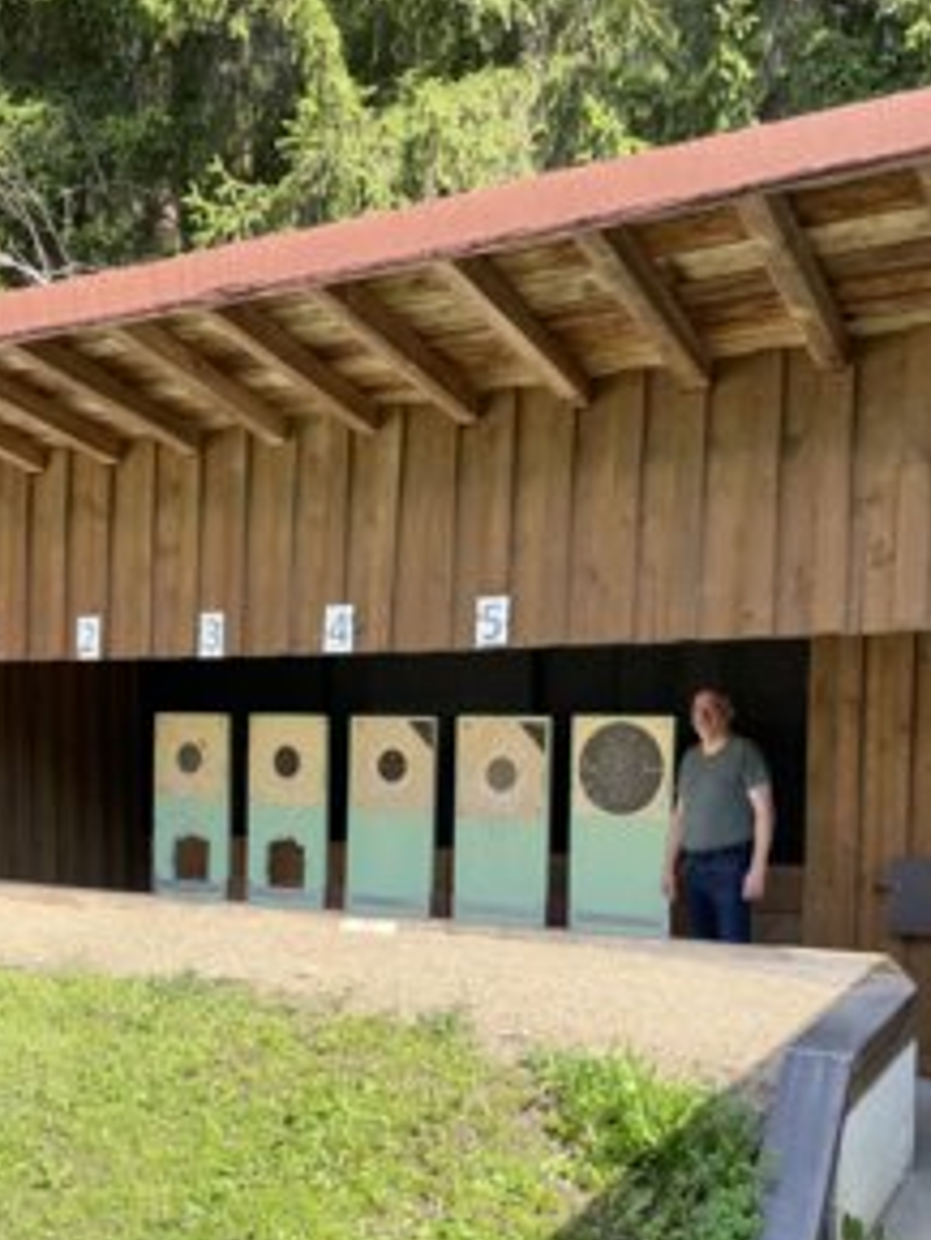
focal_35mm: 36
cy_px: 841
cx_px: 481
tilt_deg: -5.3
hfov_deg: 39.7
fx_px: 1290
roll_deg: -0.7
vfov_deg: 50.3
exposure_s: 1/812
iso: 32
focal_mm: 4.2
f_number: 1.6
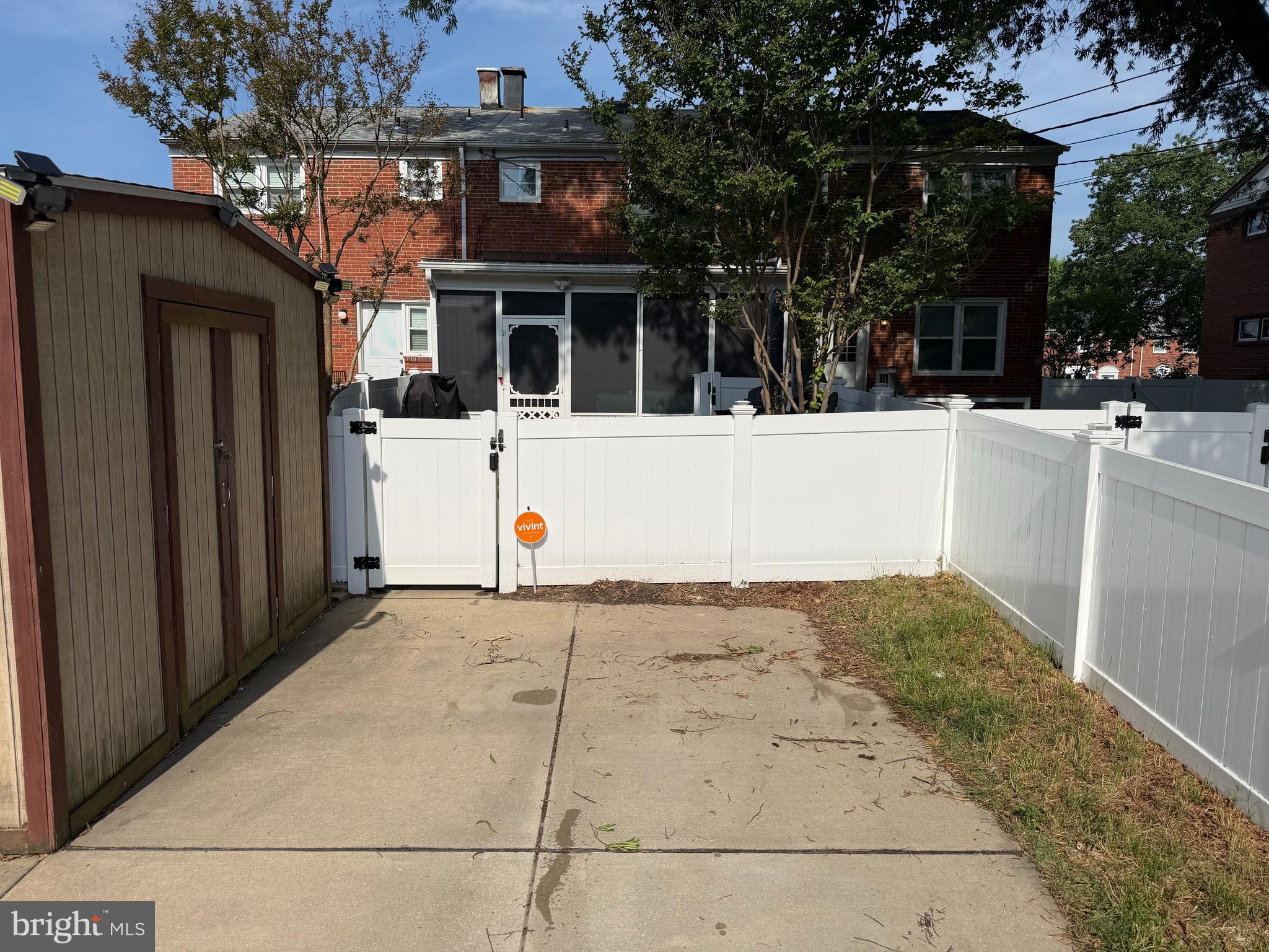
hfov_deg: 71.6
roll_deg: -0.1
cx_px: 634
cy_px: 476
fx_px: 880
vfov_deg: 56.8
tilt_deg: -7.7
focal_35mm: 24
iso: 80
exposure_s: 1/10309
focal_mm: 6.76
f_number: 1.78
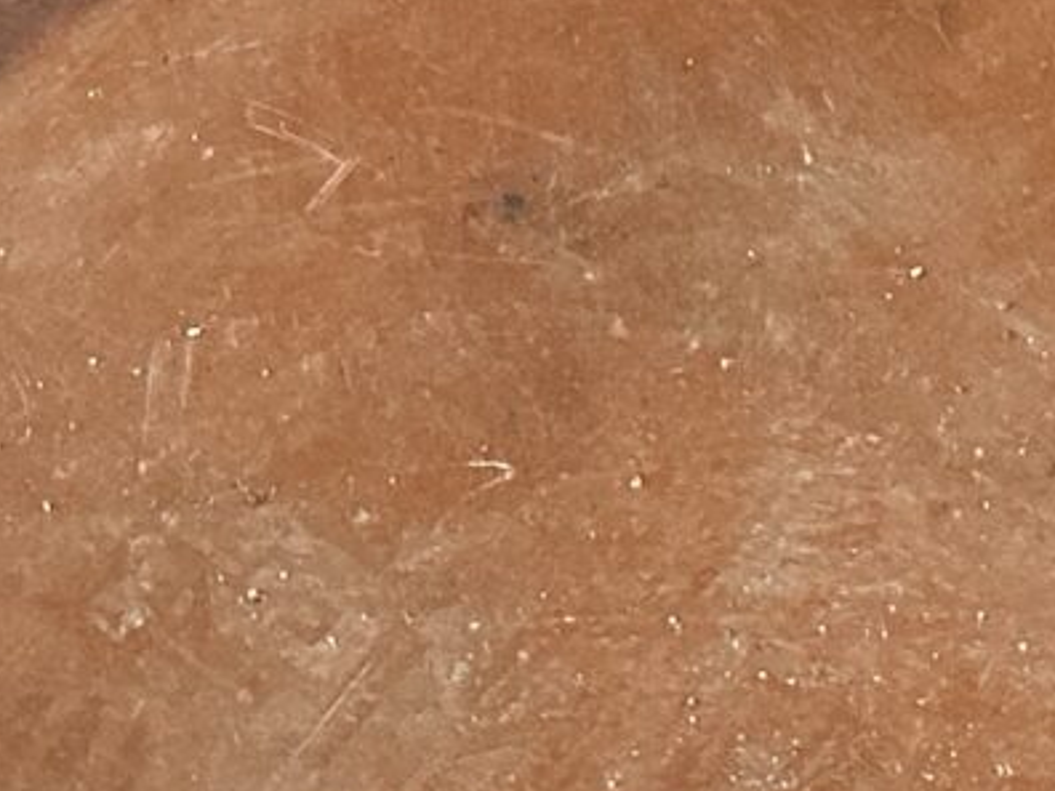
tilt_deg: -31.5
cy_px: -1353
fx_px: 4724
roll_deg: +0.0
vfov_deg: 8.4
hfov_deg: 12.7
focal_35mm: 155
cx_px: 767
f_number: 1.78
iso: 640
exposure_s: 1/50
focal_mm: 6.86
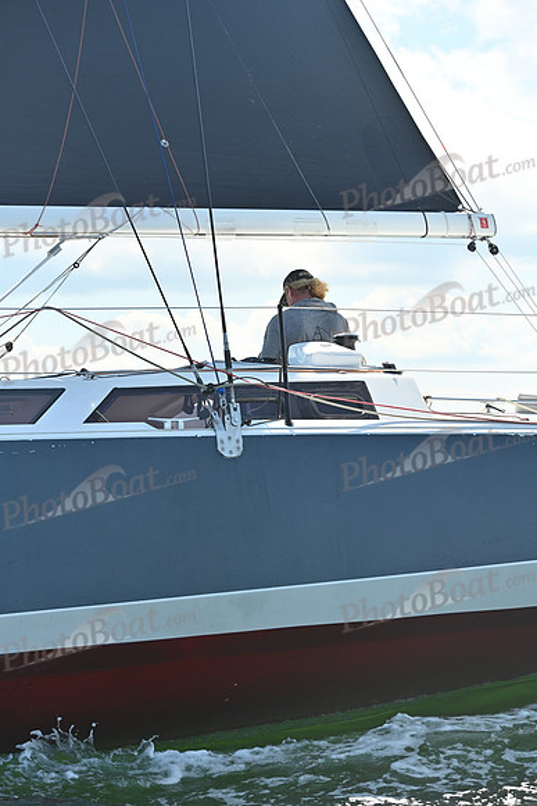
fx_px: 2191
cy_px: 403
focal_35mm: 98
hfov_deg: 14.0
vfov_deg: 20.8
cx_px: 268
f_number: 5.6
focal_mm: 98
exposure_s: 1/1250
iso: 250
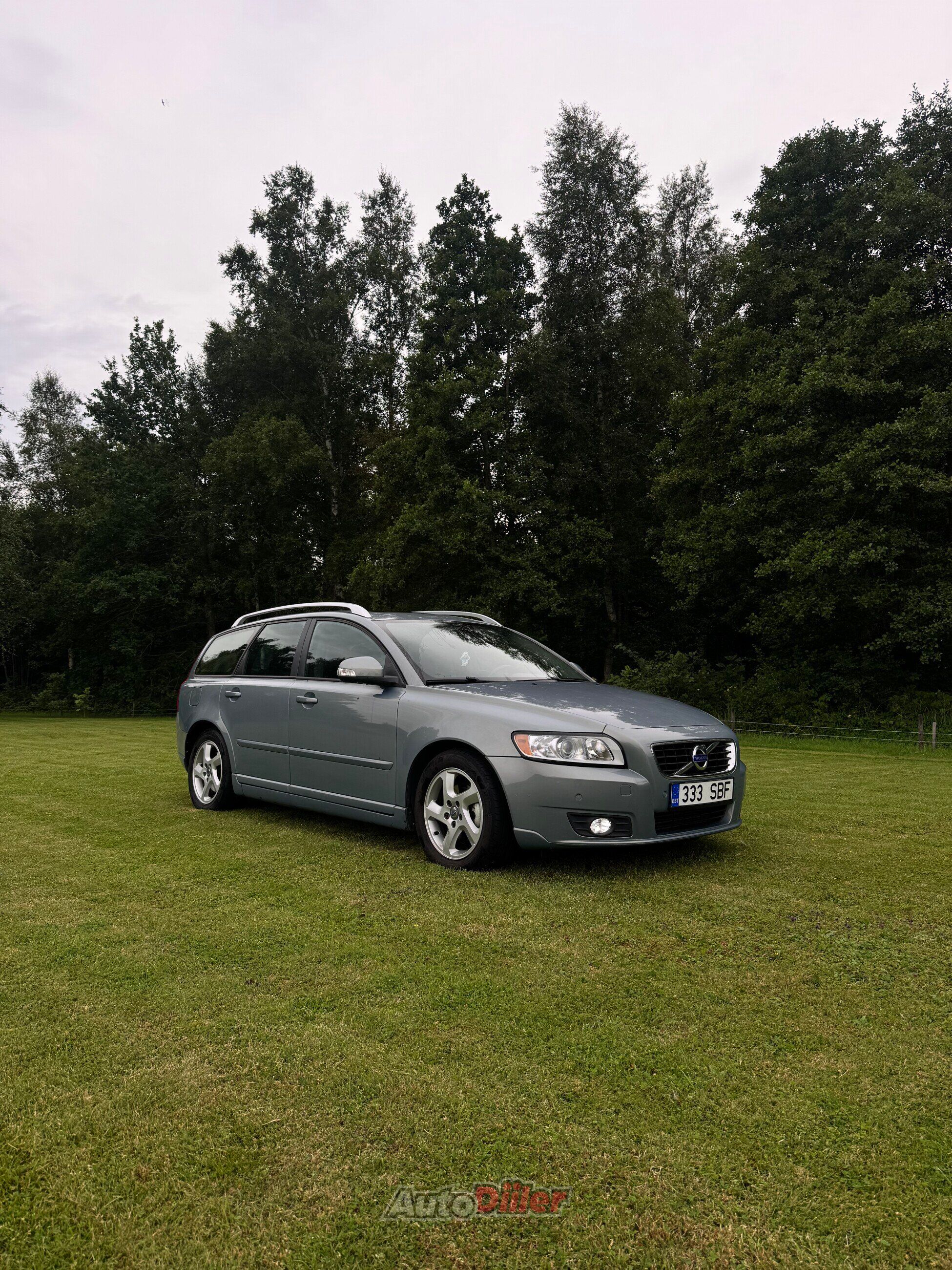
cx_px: 476
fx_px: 880
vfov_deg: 71.6
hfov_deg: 56.8
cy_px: 635
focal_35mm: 24
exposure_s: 1/1172
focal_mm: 6.76
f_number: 1.78
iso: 80
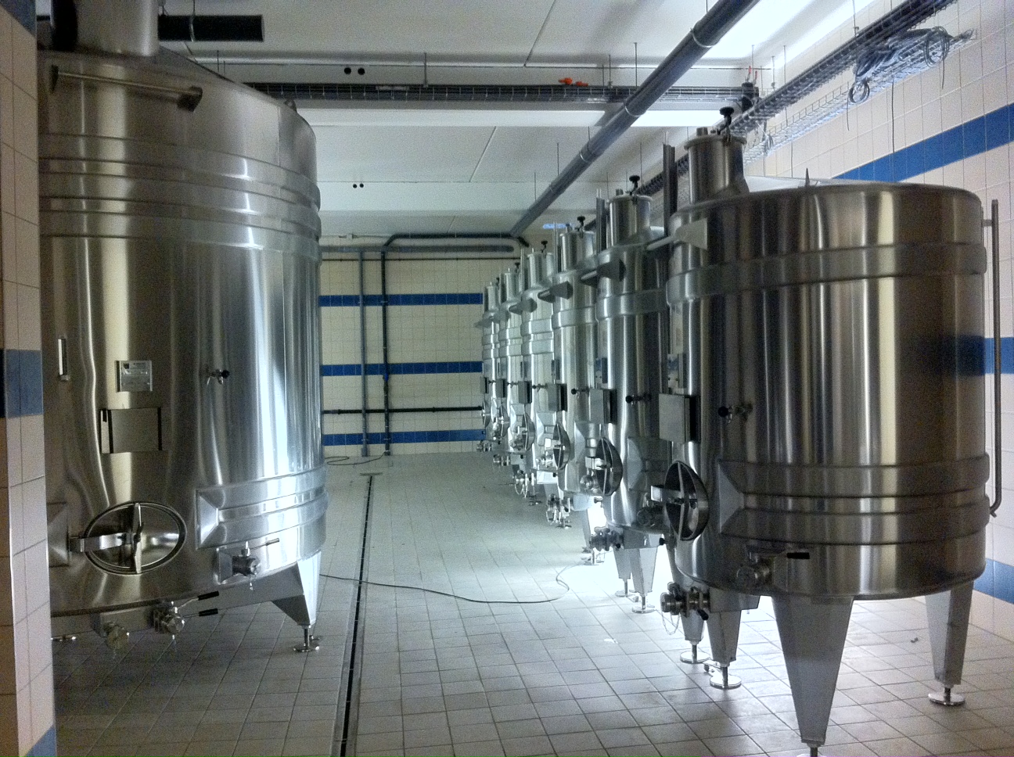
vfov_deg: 40.6
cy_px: 378
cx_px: 507
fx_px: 1024
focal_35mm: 35
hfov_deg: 52.7
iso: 500
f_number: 2.8
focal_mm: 3.85
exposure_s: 1/17
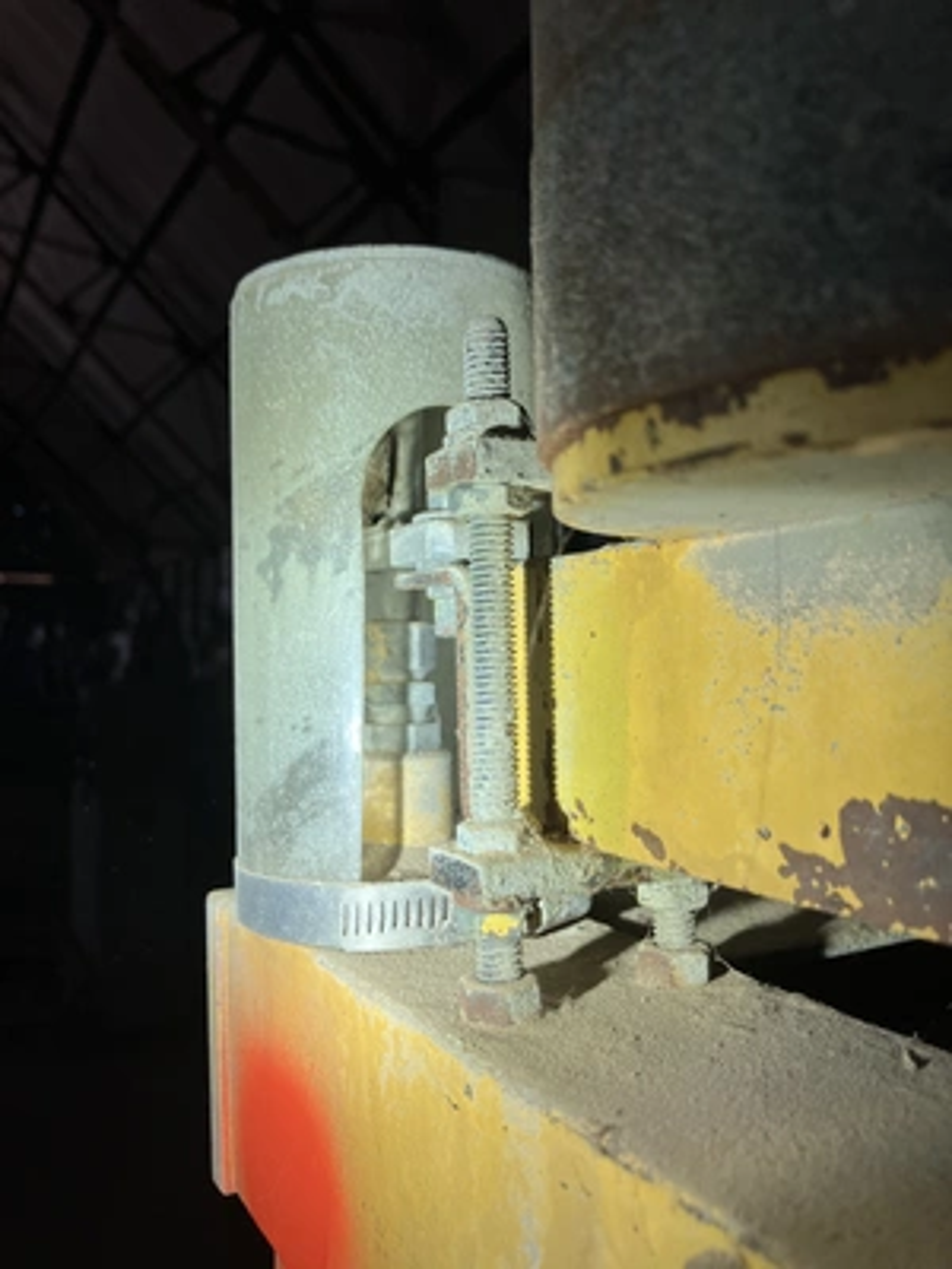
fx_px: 1027
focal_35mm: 28
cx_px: 476
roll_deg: -1.0
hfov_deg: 49.7
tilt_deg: +1.5
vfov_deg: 63.4
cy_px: 634
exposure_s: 1/225
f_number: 1.8
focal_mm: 3.99
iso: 25
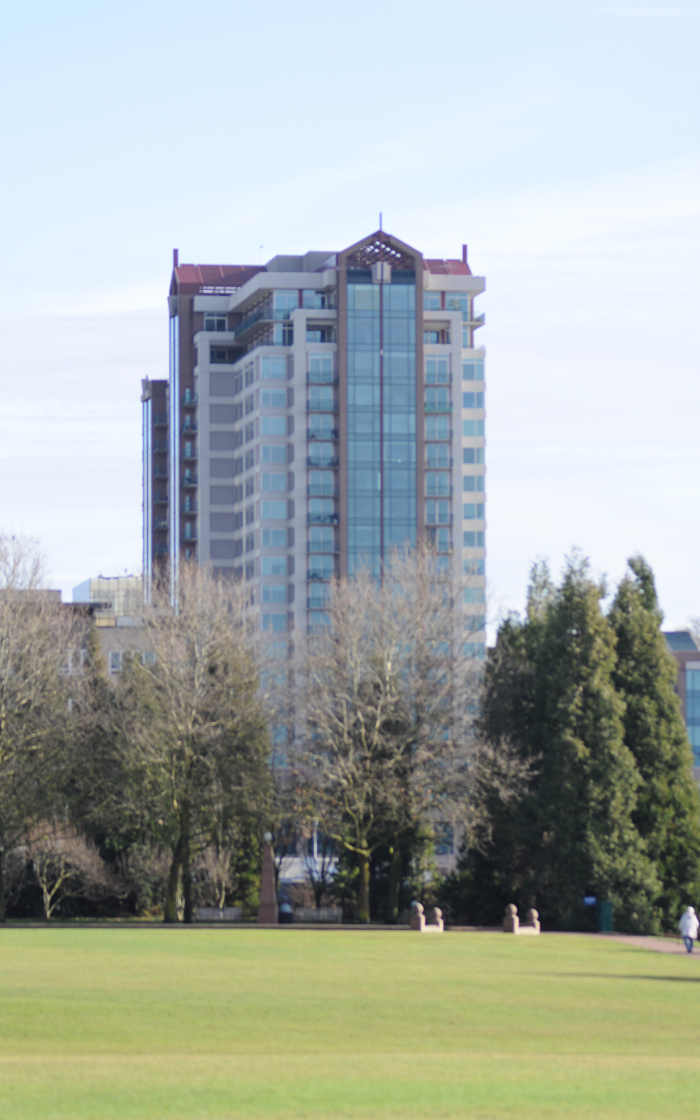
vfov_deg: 12.1
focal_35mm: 173
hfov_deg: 7.6
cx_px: 354
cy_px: 586
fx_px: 5267
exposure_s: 1/400
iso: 200
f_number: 5
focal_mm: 105
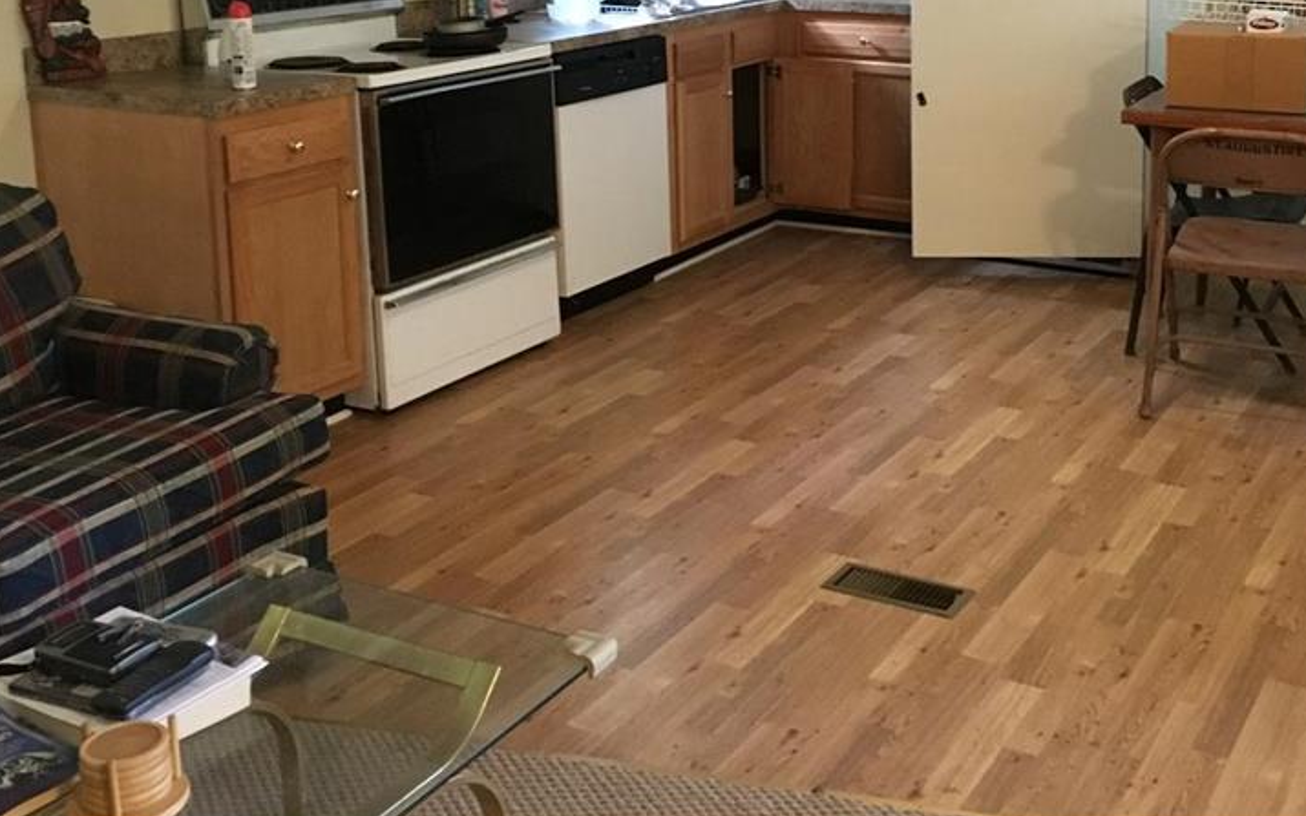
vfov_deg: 28.4
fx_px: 1566
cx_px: 749
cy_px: 130
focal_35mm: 44
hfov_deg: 45.1
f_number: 2.2
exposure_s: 1/15
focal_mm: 4.15
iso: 320
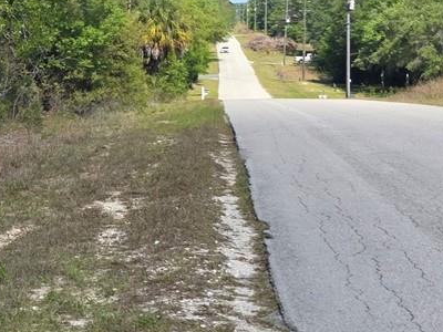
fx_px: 1177
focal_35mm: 92
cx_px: -260
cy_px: 102
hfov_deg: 18.4
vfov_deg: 16.0
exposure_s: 1/3336
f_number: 1.7
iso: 80
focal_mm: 6.3
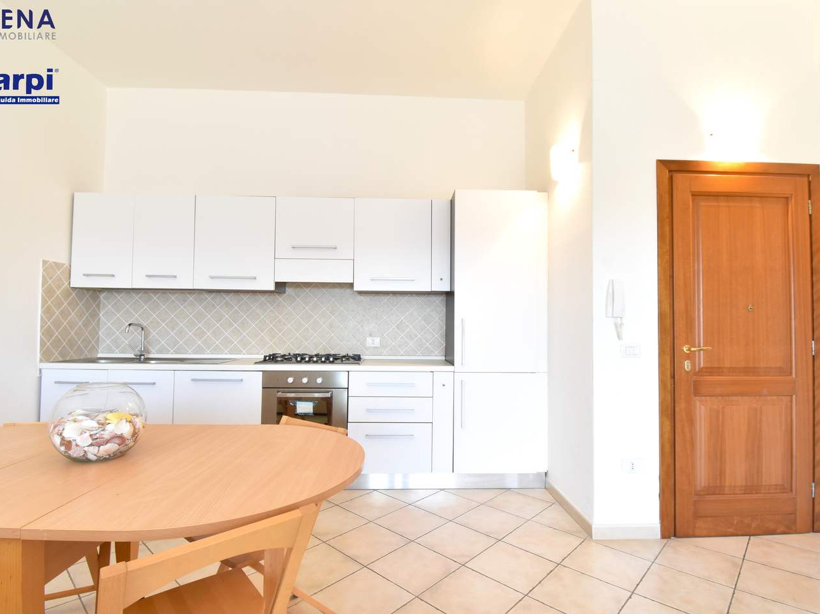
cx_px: 408
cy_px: 317
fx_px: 403
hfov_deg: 91.0
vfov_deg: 74.7
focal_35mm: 17
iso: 400
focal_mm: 10
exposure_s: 1/6
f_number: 11
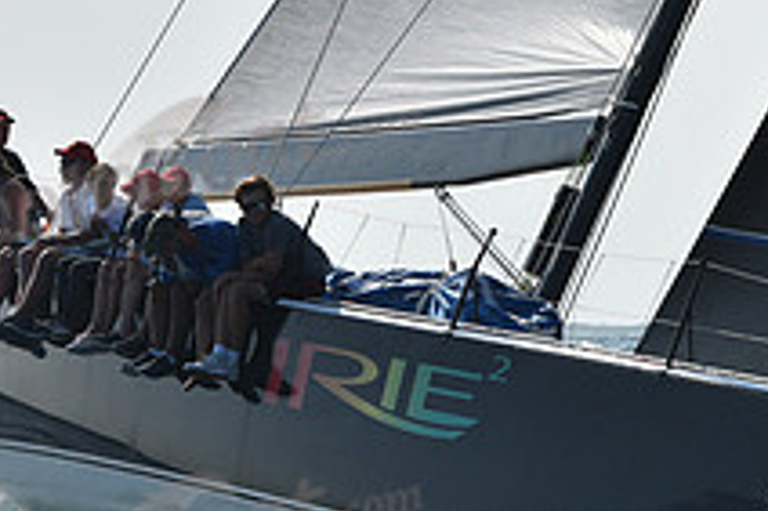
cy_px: 310
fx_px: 7589
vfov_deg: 3.9
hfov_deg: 5.8
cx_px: 612
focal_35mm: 356
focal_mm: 130
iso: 320
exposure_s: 1/1000
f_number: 11
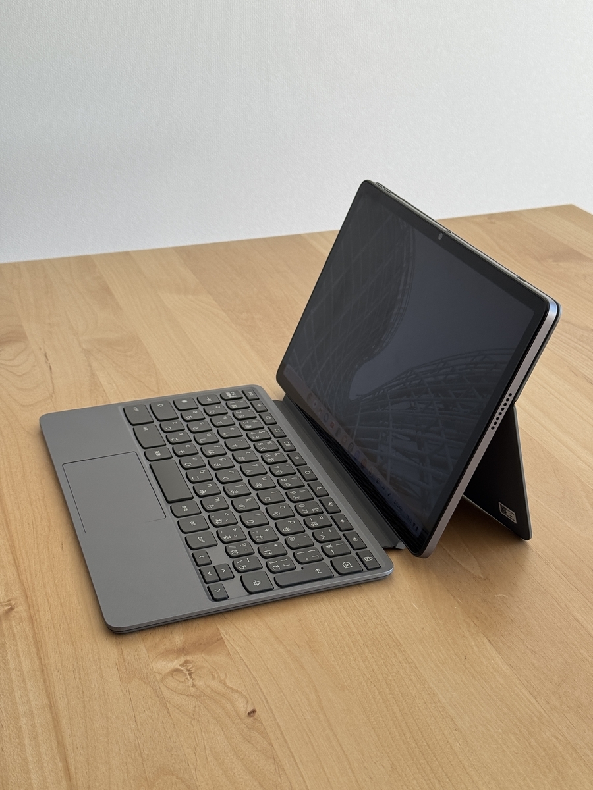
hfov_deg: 30.3
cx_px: 296
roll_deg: -1.1
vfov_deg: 39.7
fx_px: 1096
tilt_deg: -27.1
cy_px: 395
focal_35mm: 48
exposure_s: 1/163
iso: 64
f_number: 1.78
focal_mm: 6.76
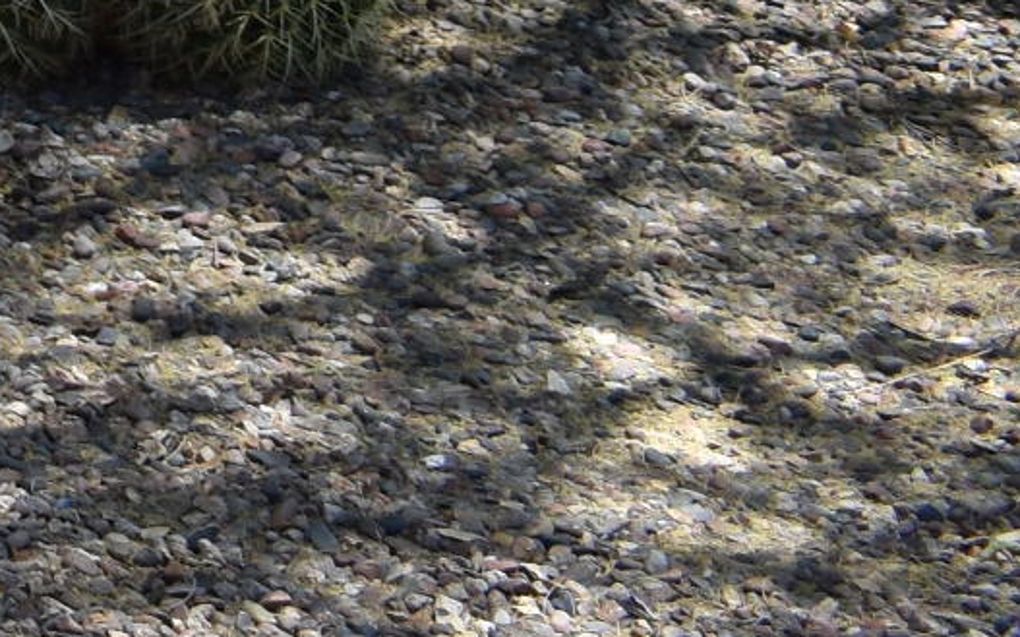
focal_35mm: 183
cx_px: -1825
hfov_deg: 9.5
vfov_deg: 6.7
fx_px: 5083
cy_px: -1044
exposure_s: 1/250
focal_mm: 21
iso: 160
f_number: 8
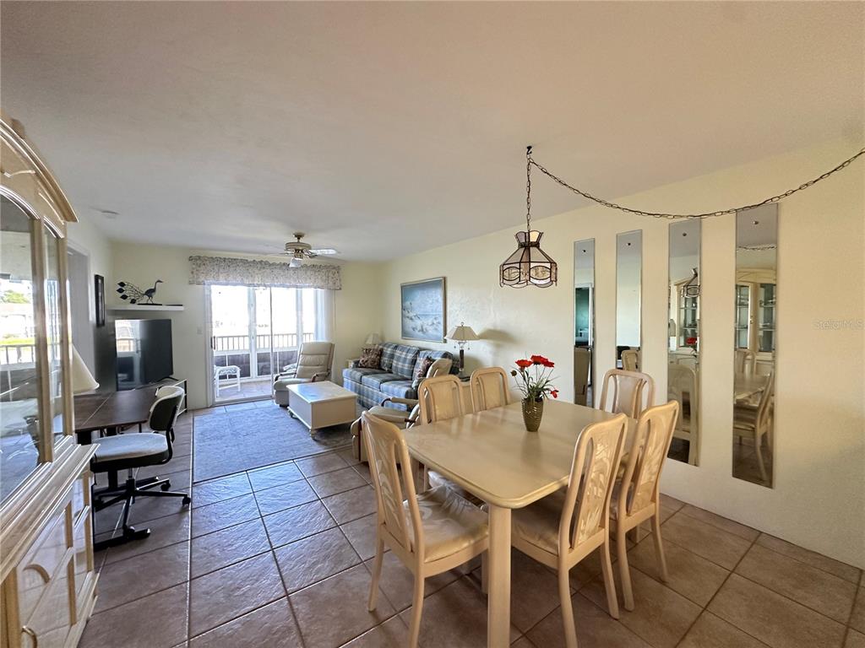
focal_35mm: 14
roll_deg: -0.4
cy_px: 324
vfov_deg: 85.7
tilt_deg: -1.5
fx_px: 350
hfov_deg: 102.1
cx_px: 432
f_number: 2.2
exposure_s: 1/60
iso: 320
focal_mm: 2.22
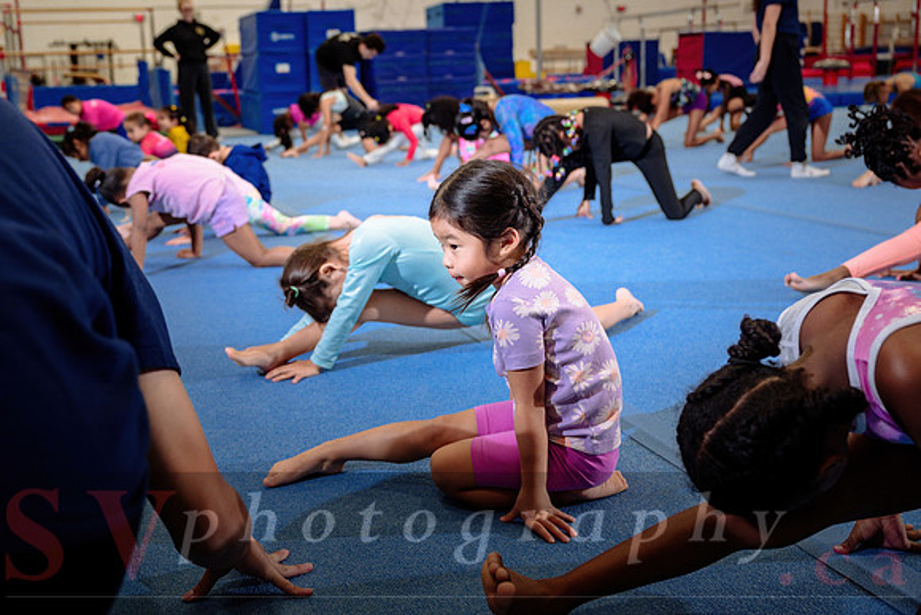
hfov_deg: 50.5
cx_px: 376
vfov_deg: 35.1
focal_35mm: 38
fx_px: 970
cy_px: 251
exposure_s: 1/160
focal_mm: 32
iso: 800
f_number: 3.5
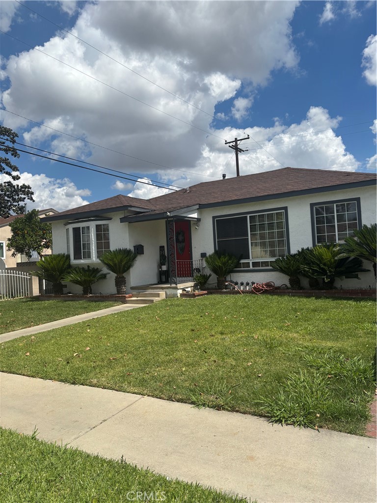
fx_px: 378
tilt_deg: +0.6
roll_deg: +3.0
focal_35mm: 26
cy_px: 252
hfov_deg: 53.1
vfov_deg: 67.3
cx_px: 188
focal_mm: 5.96
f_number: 1.6
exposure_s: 1/5348
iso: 50
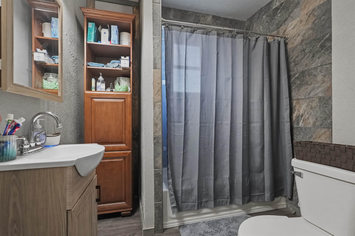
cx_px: 178
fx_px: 163
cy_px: 118
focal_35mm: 16
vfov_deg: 72.1
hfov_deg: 95.0
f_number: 4
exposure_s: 1/400
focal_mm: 11
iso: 1600
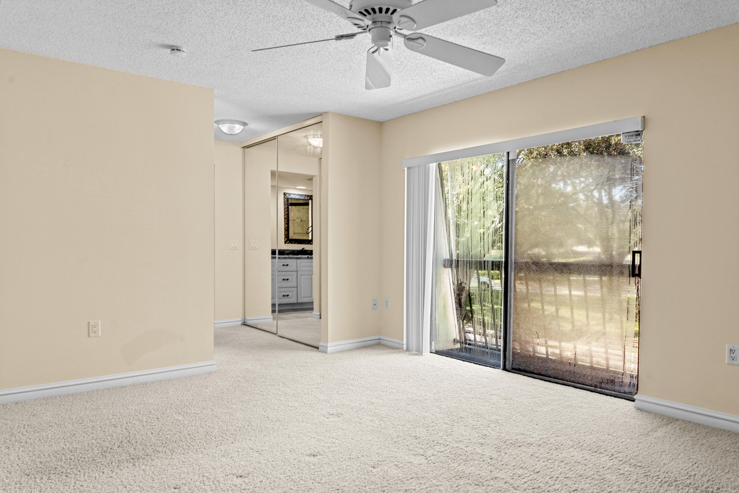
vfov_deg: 51.3
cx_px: 378
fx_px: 513
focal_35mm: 25
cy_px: 256
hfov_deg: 71.5
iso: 100
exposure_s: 1/8
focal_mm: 24
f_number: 8
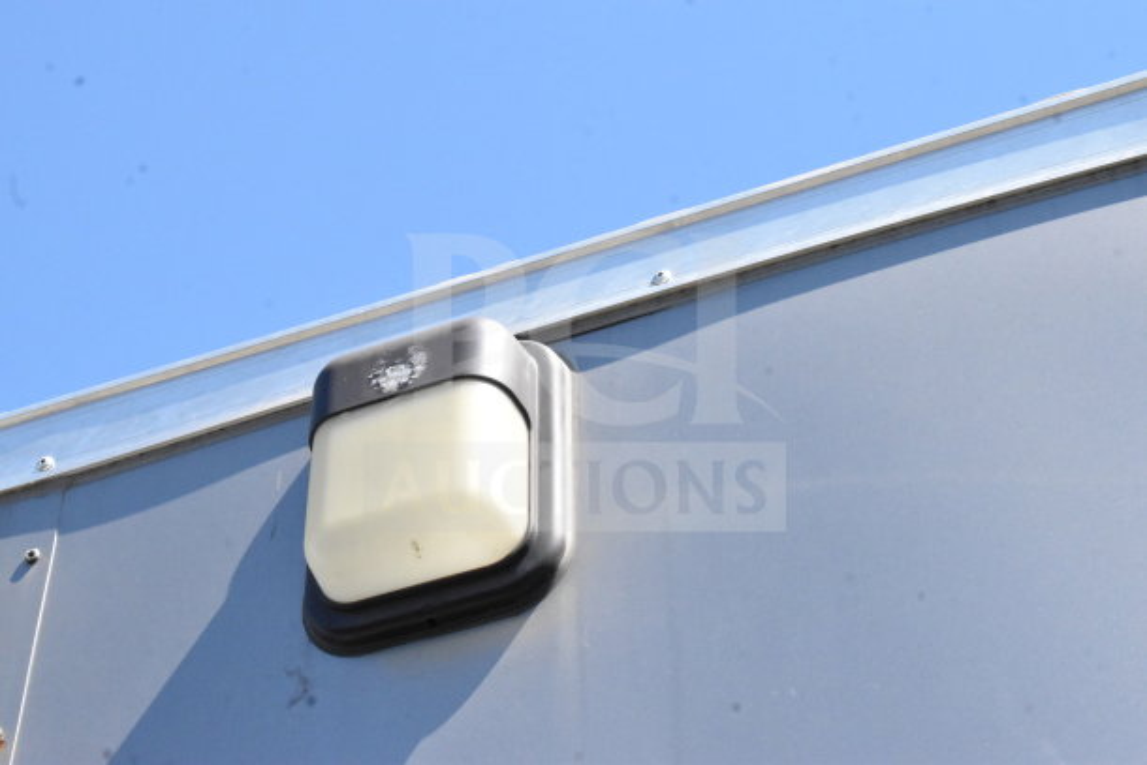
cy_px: 382
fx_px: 2629
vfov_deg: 16.6
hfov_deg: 24.6
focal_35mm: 82
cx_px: 574
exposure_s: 1/1600
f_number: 20
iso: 6400
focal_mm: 55
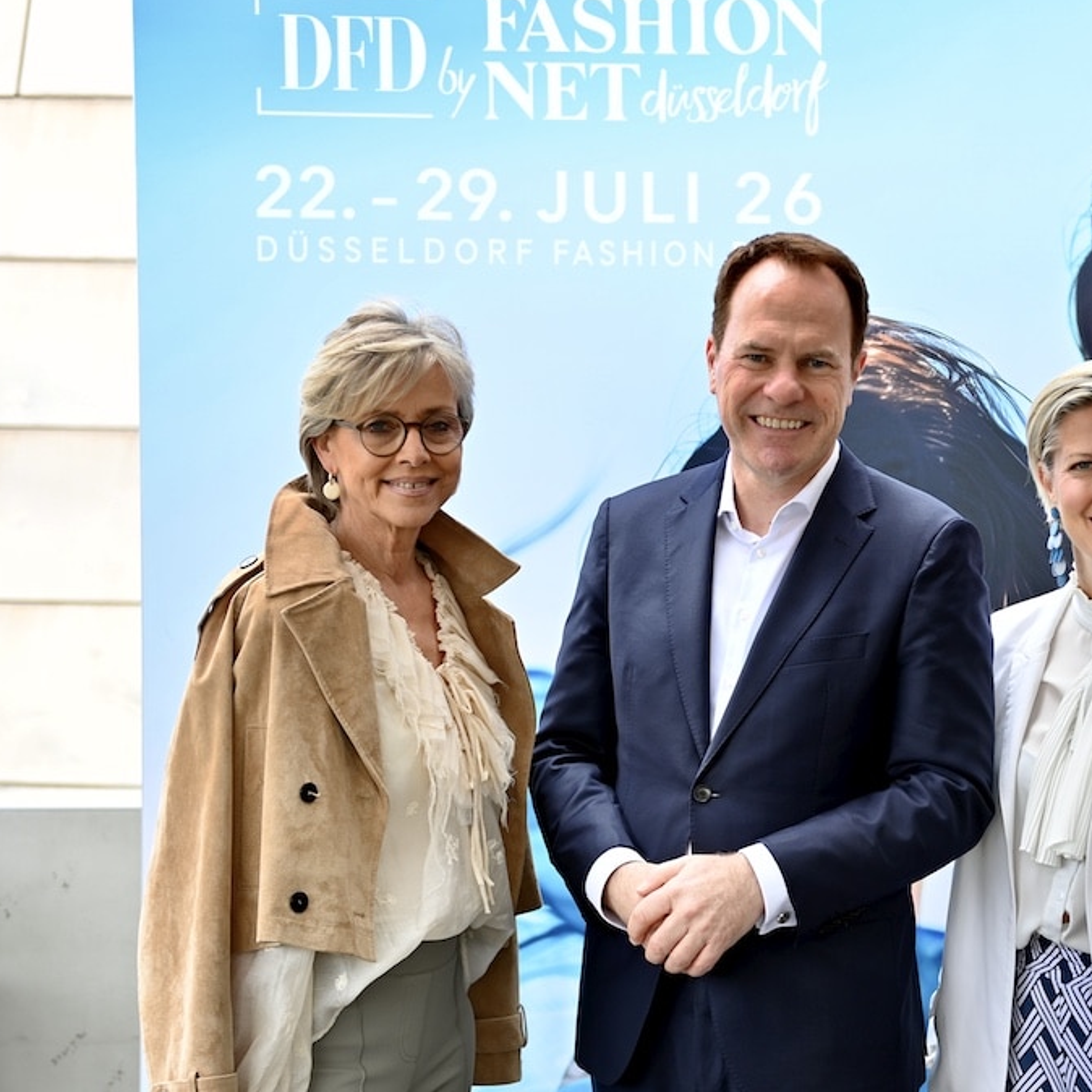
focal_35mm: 62
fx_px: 2213
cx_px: 818
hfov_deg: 27.3
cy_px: 544
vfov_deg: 27.7
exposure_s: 1/200
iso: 100
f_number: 2.8
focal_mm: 48
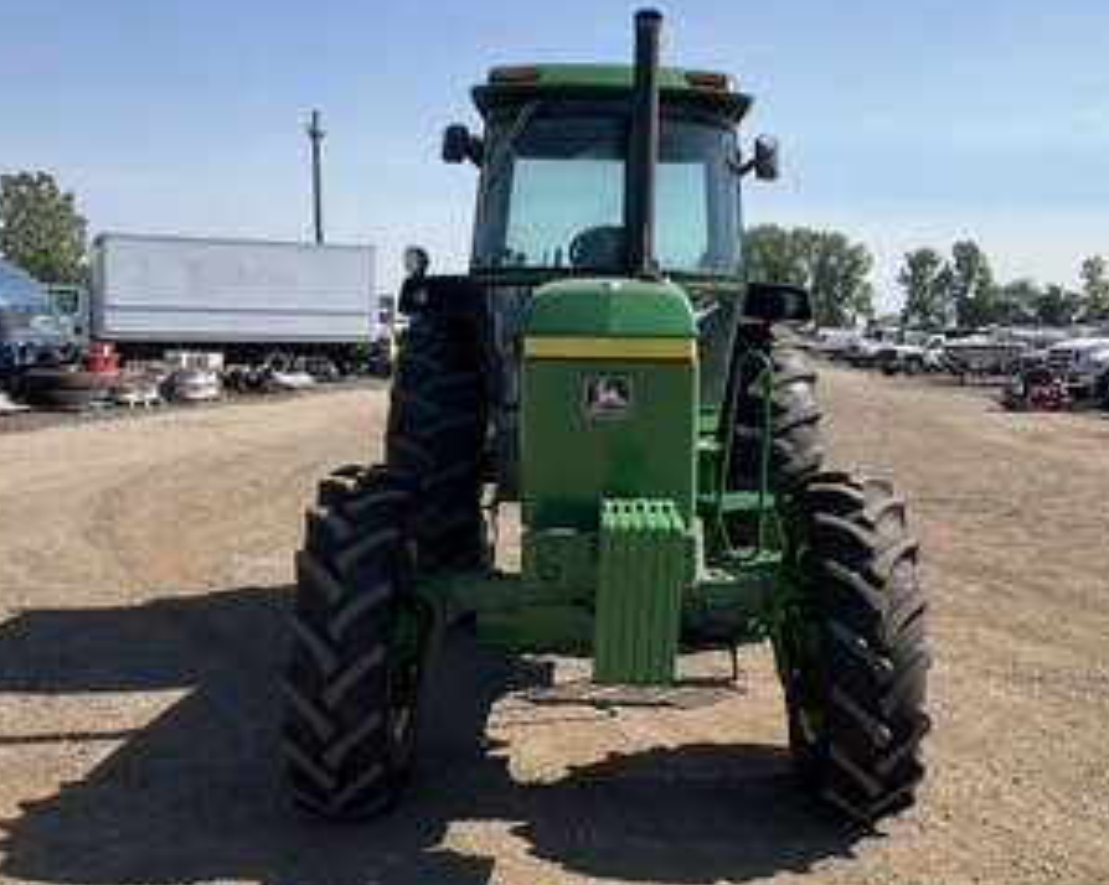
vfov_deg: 39.1
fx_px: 1246
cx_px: 625
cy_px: 394
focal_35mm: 38
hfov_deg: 47.9
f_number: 1.8
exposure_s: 1/1848
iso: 25
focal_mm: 3
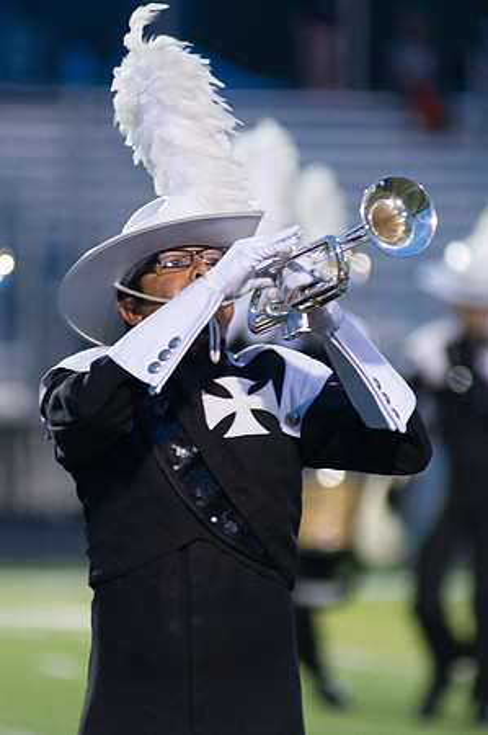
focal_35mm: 458
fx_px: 9335
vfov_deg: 4.5
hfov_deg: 3.0
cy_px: 400
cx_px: 208
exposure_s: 1/160
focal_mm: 200
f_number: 2.8
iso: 2500
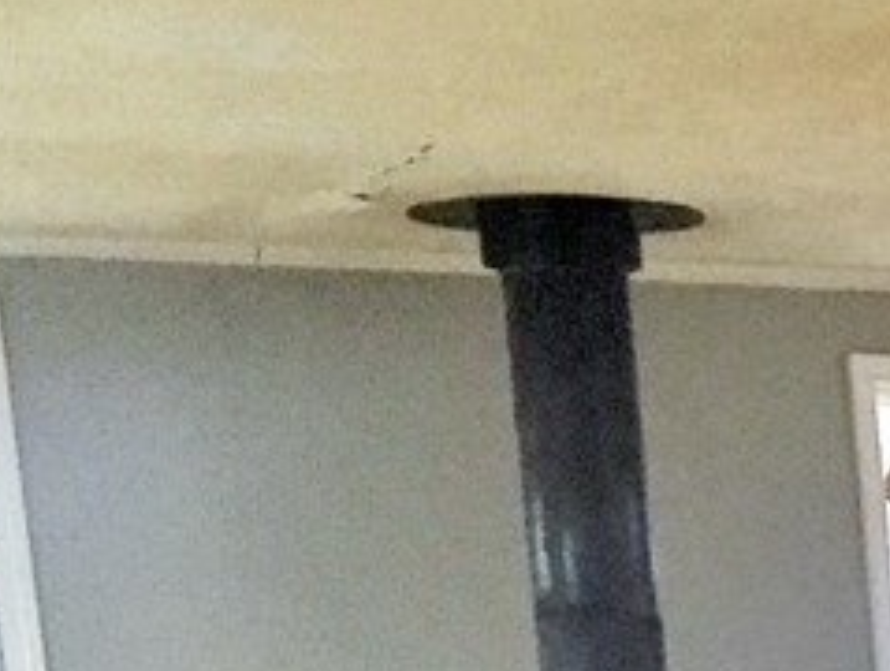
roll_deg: +3.3
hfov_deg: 13.9
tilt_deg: -11.2
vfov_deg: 11.0
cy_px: 1290
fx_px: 3193
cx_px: 1672
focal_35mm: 124
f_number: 2.2
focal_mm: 4.15
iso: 160
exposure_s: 1/30
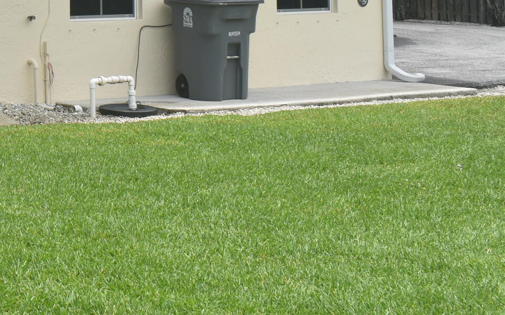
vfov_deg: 13.0
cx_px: -160
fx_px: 1307
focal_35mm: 95
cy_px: -164
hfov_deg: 20.0
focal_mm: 20
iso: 100
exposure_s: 1/250
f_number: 8
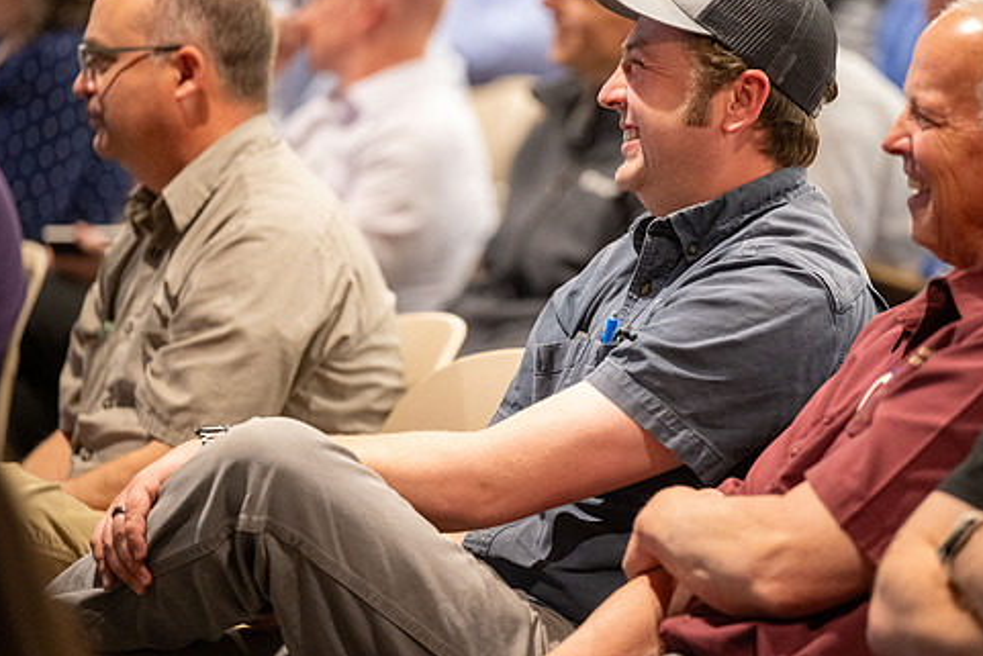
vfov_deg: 5.7
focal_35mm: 241
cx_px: 550
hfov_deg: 8.5
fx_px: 6582
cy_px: 269
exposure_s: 1/125
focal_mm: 200
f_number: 2.8
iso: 3200
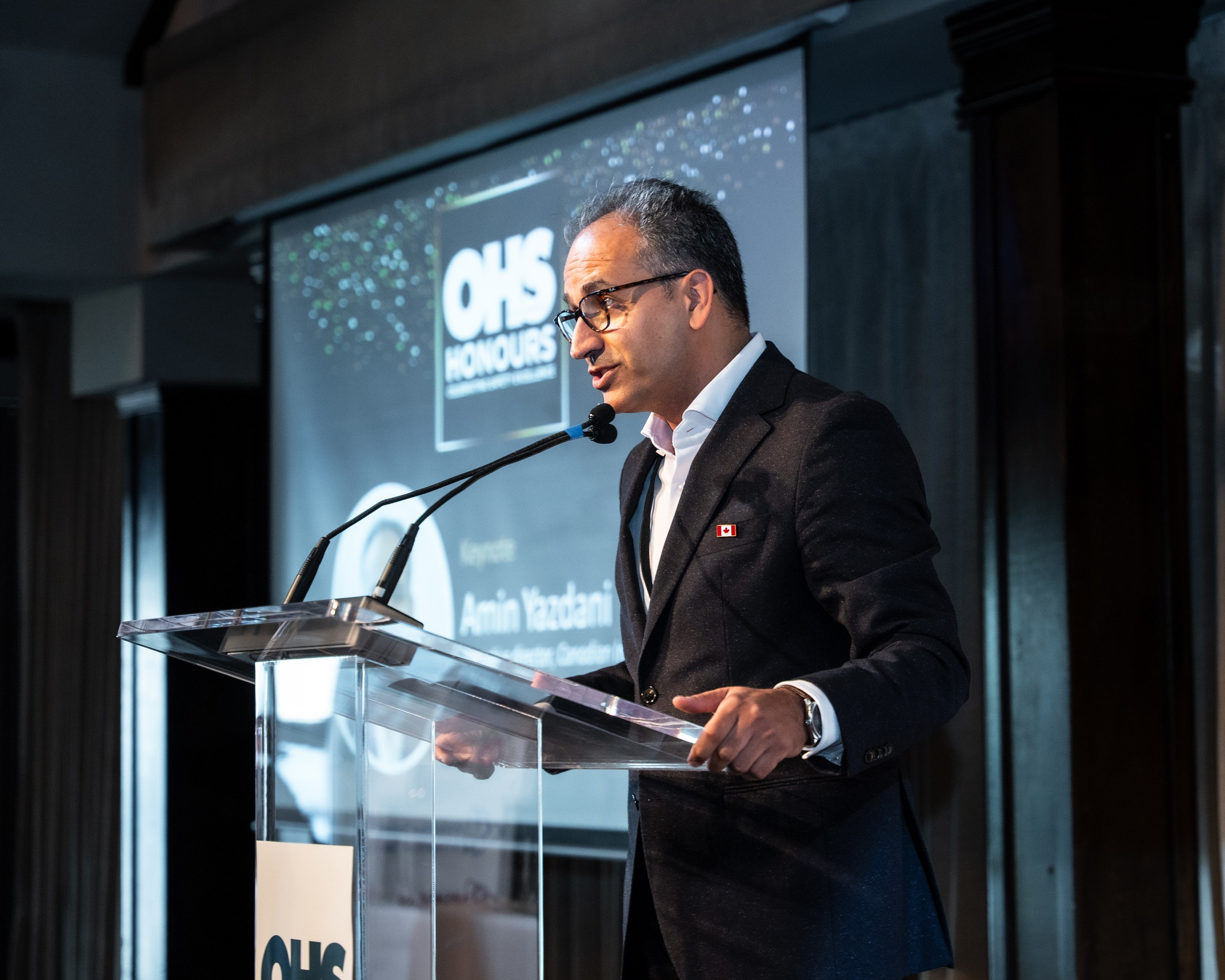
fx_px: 3299
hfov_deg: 21.0
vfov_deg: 16.9
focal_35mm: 91
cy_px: 492
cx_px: 787
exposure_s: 1/200
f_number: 2.8
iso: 1250
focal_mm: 70
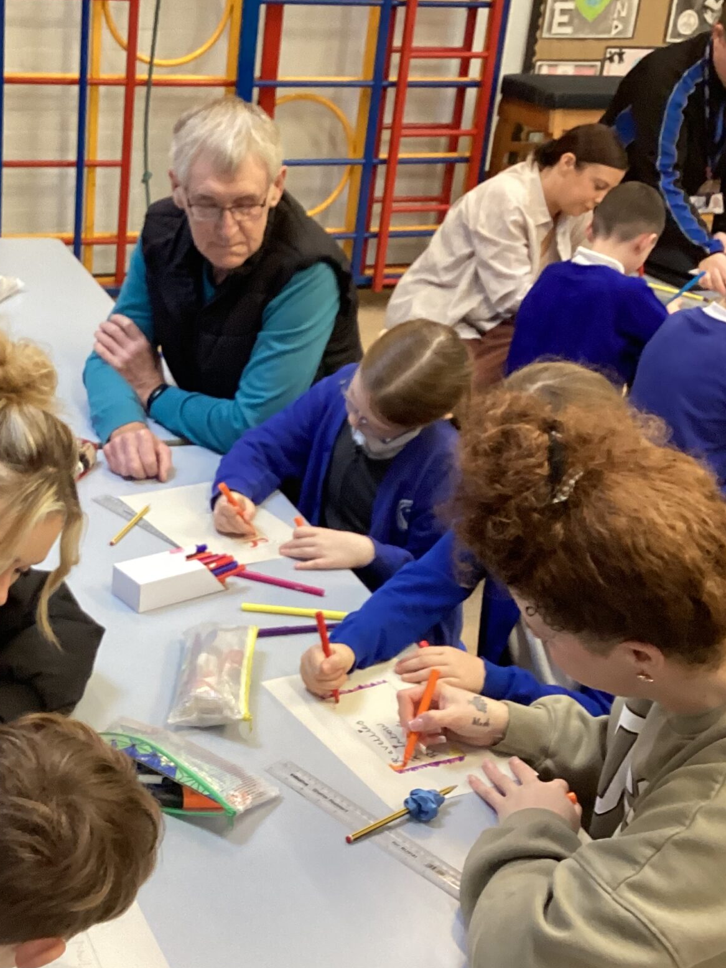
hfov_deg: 28.0
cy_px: 445
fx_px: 1426
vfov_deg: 37.5
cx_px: 151
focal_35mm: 51
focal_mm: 3.3
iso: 250
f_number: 2.4
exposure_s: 1/50
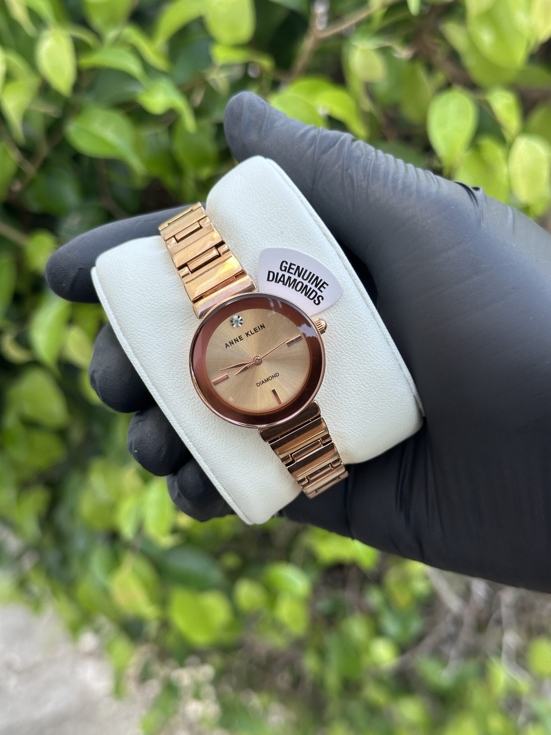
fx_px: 1019
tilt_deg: -32.5
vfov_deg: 39.7
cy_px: 368
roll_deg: +19.2
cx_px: 276
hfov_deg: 30.3
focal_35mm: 48
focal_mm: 6.86
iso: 50
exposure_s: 1/218
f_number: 1.78
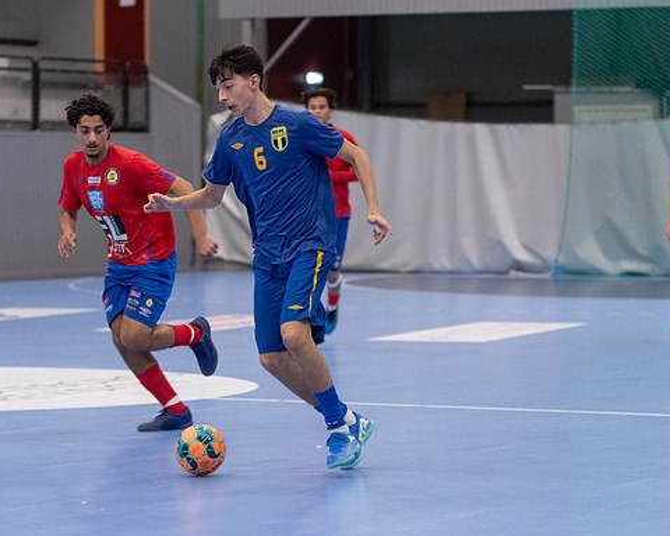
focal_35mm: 170
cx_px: 328
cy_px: 267
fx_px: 3371
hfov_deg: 11.4
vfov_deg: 9.1
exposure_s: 1/640
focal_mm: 100
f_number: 3.2
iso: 3600
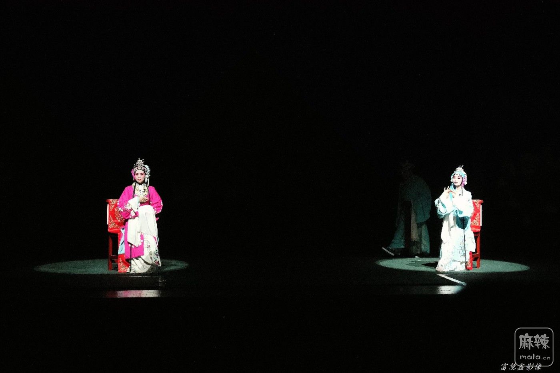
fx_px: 949
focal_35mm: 61
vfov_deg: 22.3
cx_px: 280
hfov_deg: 32.9
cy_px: 186
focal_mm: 61
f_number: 4.5
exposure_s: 1/1250
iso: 12800
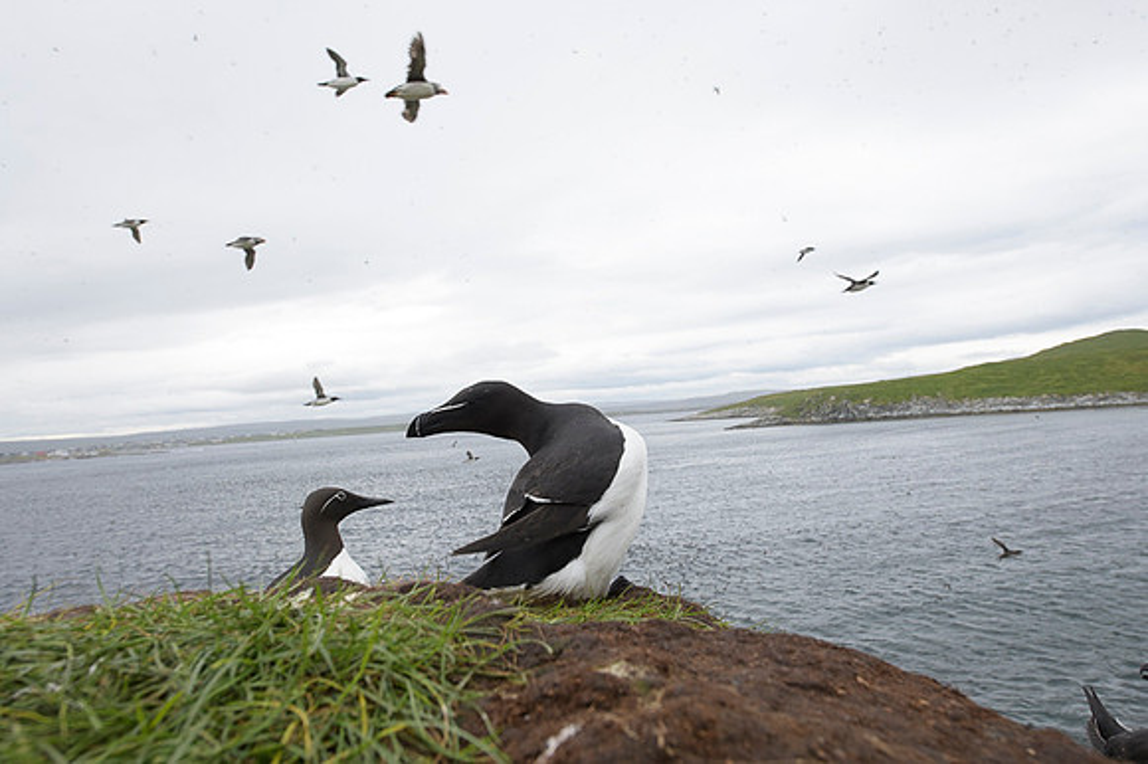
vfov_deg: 53.1
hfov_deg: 73.8
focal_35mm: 24
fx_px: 765
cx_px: 574
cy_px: 382
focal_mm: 24
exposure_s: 1/400
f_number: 10
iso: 800
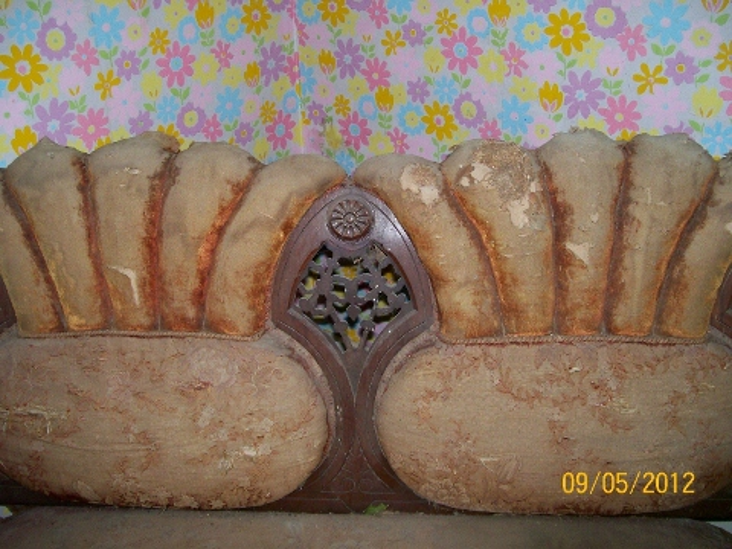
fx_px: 761
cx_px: 366
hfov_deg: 51.4
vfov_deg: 39.7
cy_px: 274
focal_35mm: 36
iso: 140
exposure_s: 1/64
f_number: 2.7
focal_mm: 6
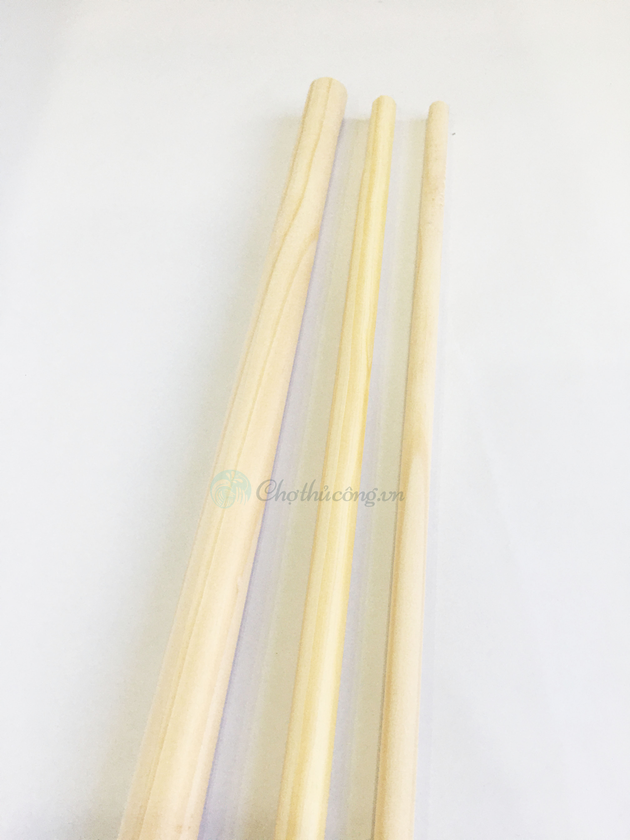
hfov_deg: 48.2
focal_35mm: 29
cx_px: 315
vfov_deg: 61.7
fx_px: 704
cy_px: 420
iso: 40
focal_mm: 4.15
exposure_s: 1/33
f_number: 2.2
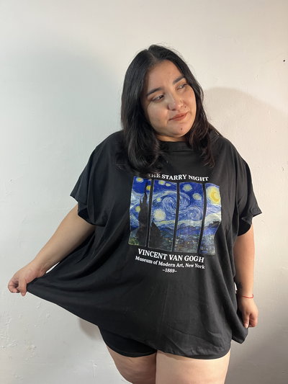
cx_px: 144
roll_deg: +2.2
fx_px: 288
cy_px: 192
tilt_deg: -13.5
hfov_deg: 53.1
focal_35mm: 26
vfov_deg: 67.3
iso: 320
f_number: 1.6
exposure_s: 1/50
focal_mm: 5.1
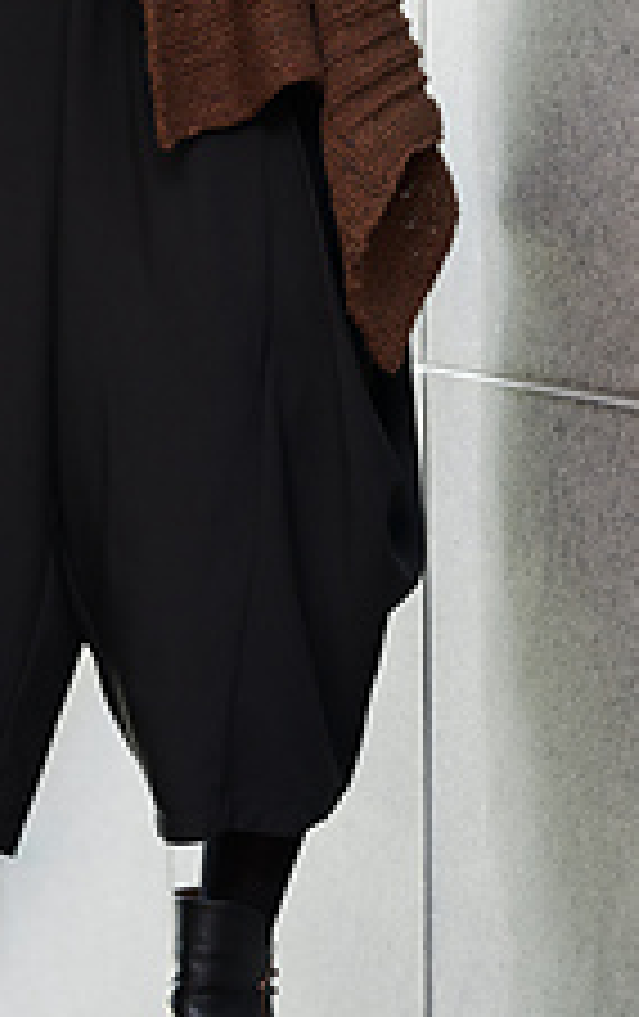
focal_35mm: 389
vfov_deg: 5.4
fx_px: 10798
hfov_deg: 3.4
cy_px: -90
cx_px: 128
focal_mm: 135
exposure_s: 1/160
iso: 200
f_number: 2
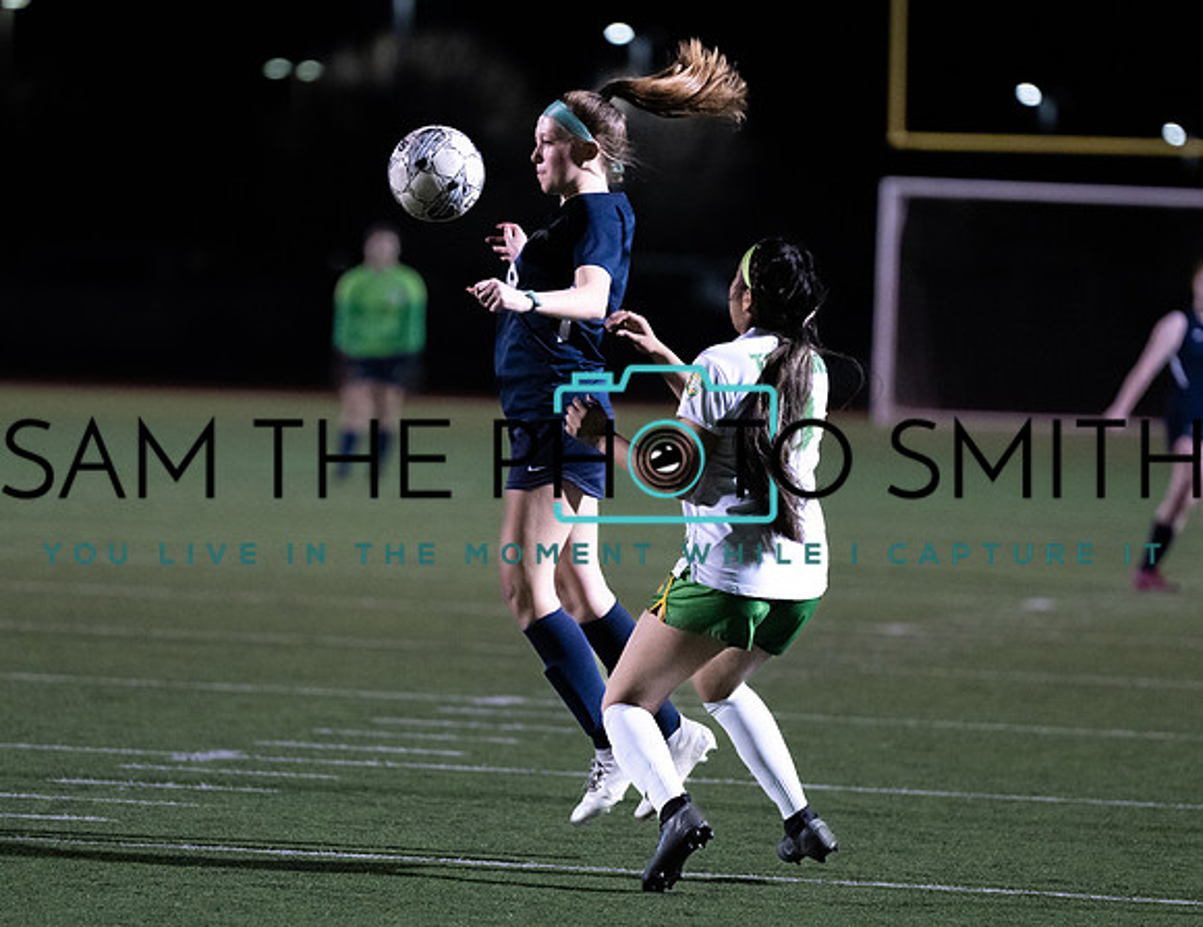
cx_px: 541
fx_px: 10582
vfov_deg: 5.0
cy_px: 552
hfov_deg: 6.5
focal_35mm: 301
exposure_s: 1/1000
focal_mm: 200
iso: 5000
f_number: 2.8
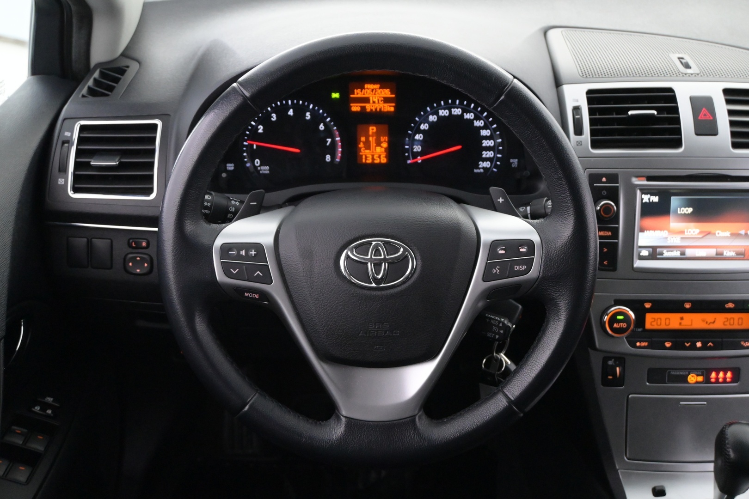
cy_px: 250
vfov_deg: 33.6
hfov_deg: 48.7
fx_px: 827
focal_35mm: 40
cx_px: 374
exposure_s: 1/40
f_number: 4.5
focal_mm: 26.5
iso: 4000
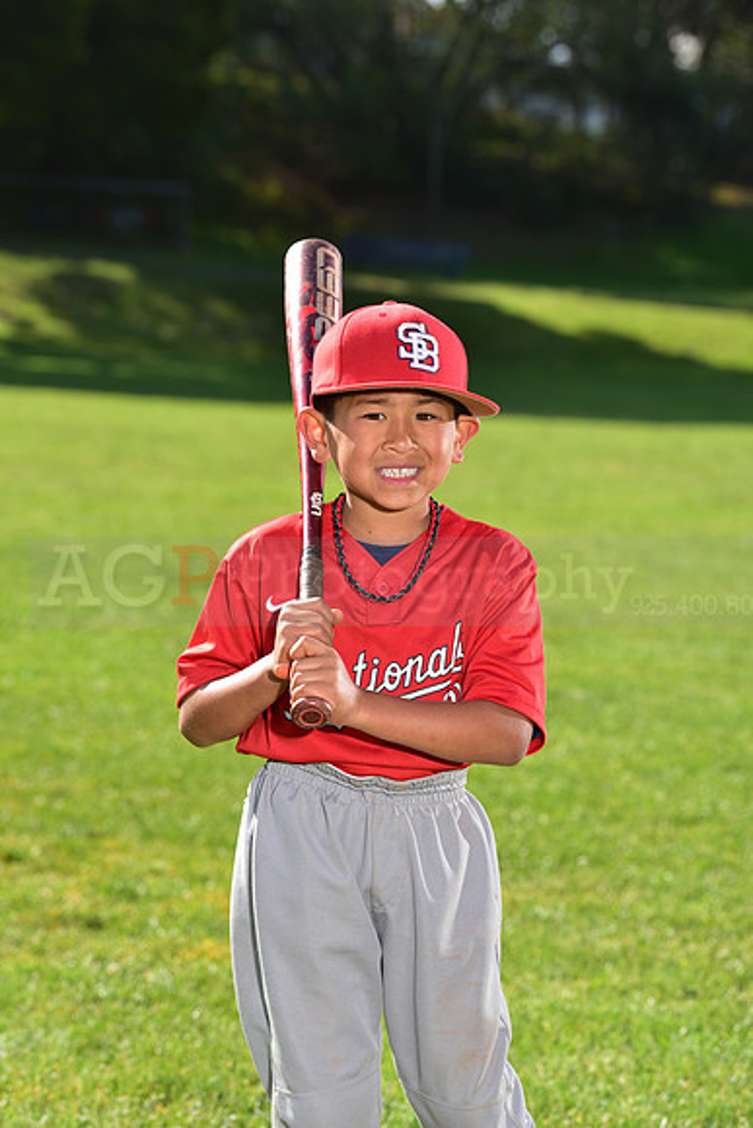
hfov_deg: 12.2
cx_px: 376
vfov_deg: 18.3
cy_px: 564
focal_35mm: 112
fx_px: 3512
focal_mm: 112
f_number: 5.6
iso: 100
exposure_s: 1/250
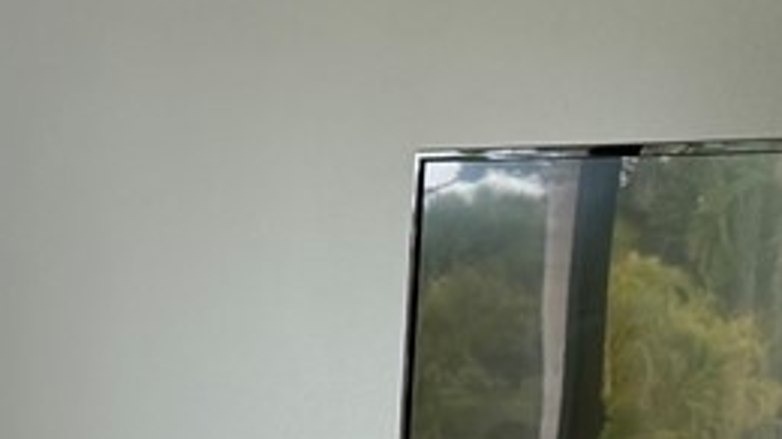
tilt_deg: -9.4
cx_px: -177
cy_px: 695
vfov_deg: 7.4
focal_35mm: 161
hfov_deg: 13.0
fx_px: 3337
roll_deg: -0.1
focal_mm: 6.76
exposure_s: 1/284
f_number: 1.78
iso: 100
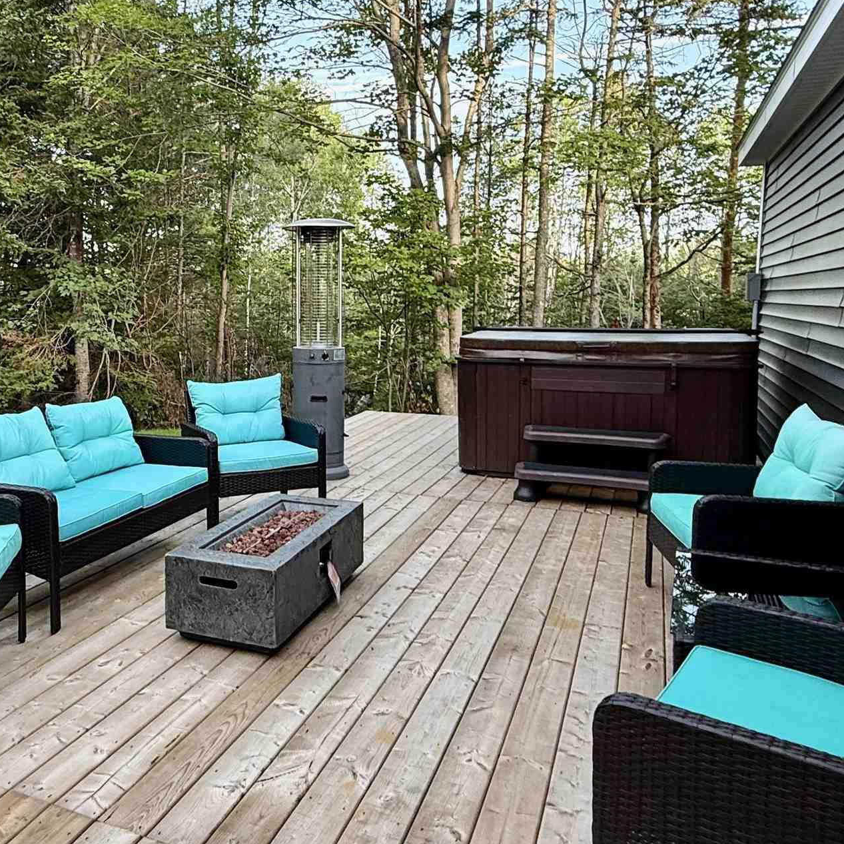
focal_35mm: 30
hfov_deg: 52.2
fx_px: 828
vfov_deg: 53.8
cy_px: 360
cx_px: 237
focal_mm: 2.22
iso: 64
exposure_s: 1/113
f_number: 2.2
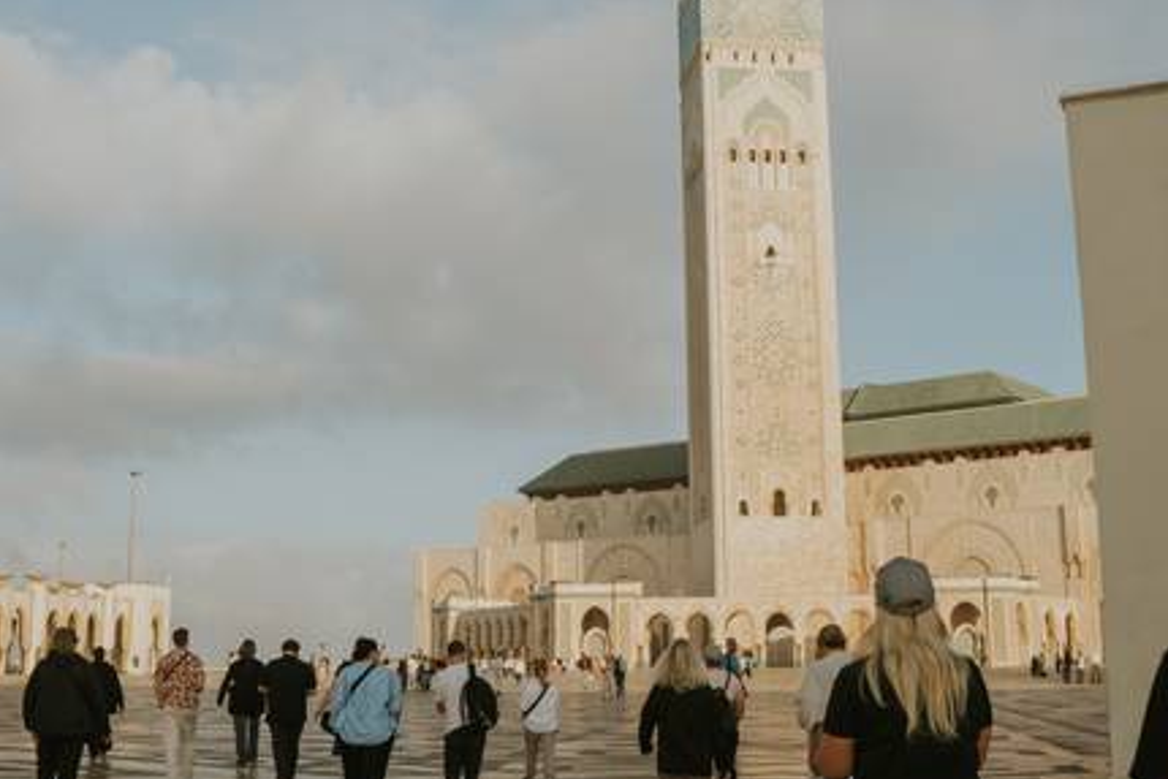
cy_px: 299
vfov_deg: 28.6
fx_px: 1525
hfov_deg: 41.9
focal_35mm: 47
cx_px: 541
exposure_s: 1/250
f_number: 8
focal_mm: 28
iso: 100
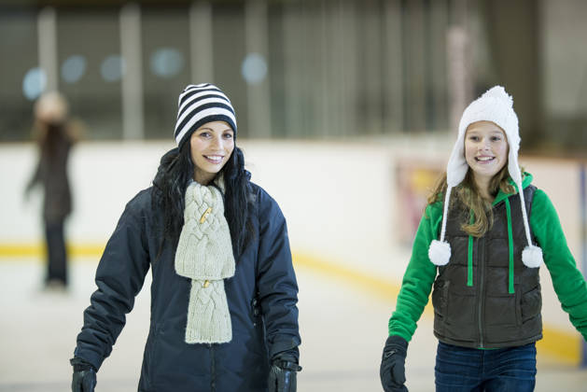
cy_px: 196
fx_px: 3262
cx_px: 294
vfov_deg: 6.9
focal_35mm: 200
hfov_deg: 10.3
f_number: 2
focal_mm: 200
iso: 1000
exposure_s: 1/250
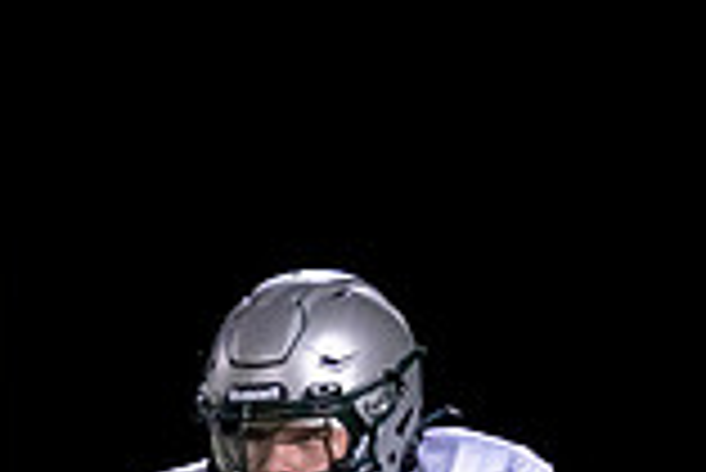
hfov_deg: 1.5
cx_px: 616
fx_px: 26322
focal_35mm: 1341
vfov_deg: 1.0
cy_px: 855
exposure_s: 1/1000
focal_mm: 200
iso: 2000
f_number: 2.8
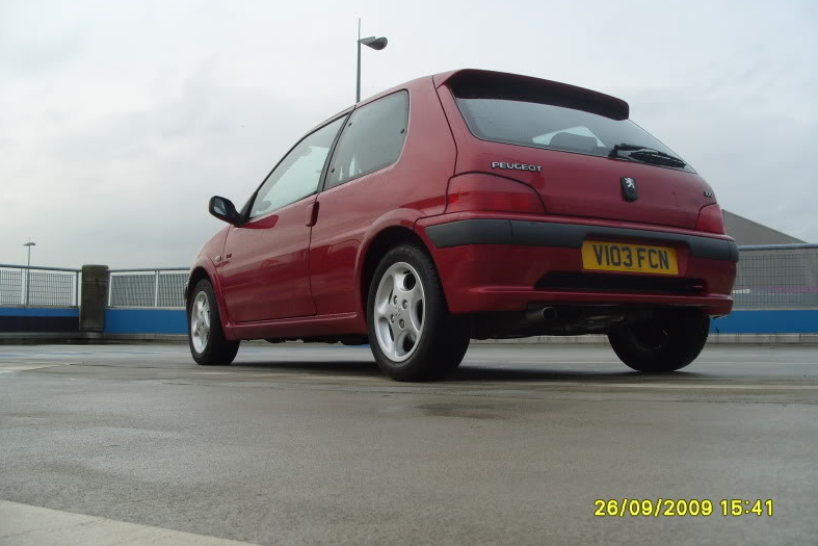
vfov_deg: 35.9
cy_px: 257
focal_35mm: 37
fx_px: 841
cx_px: 412
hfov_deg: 51.9
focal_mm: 7.8
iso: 80
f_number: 3.4
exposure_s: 1/125
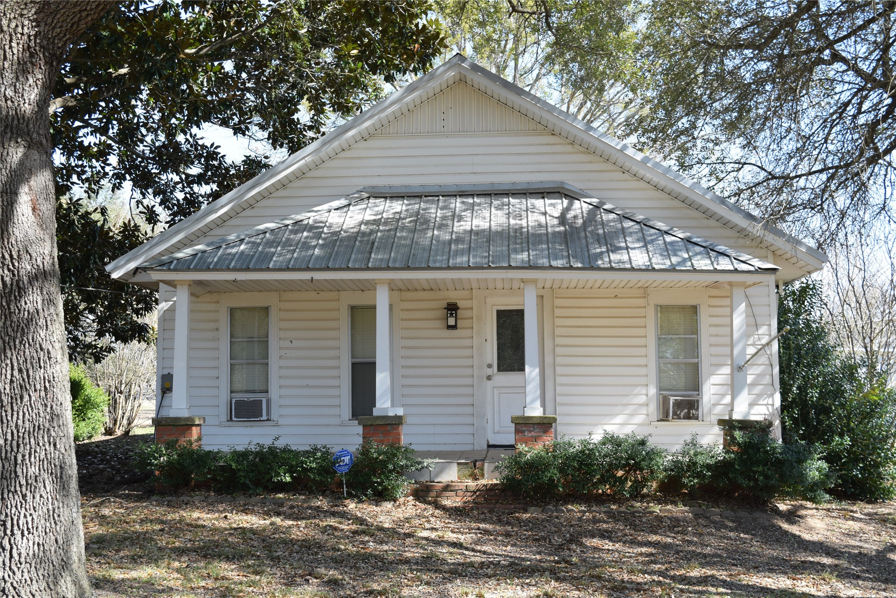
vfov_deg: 28.9
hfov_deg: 42.3
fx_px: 1157
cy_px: 299
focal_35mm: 46
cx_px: 448
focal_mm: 31
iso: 320
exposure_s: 1/250
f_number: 8
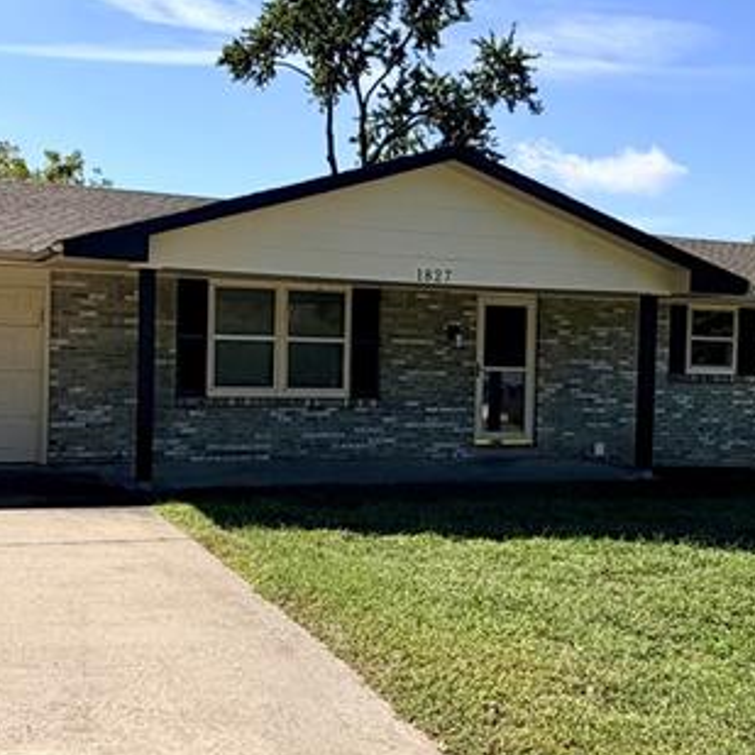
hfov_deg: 40.7
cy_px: 388
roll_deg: -0.9
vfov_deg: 40.9
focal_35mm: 41
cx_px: 301
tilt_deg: -1.3
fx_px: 1012
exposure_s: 1/1017
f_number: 2.2
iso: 20
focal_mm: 2.22
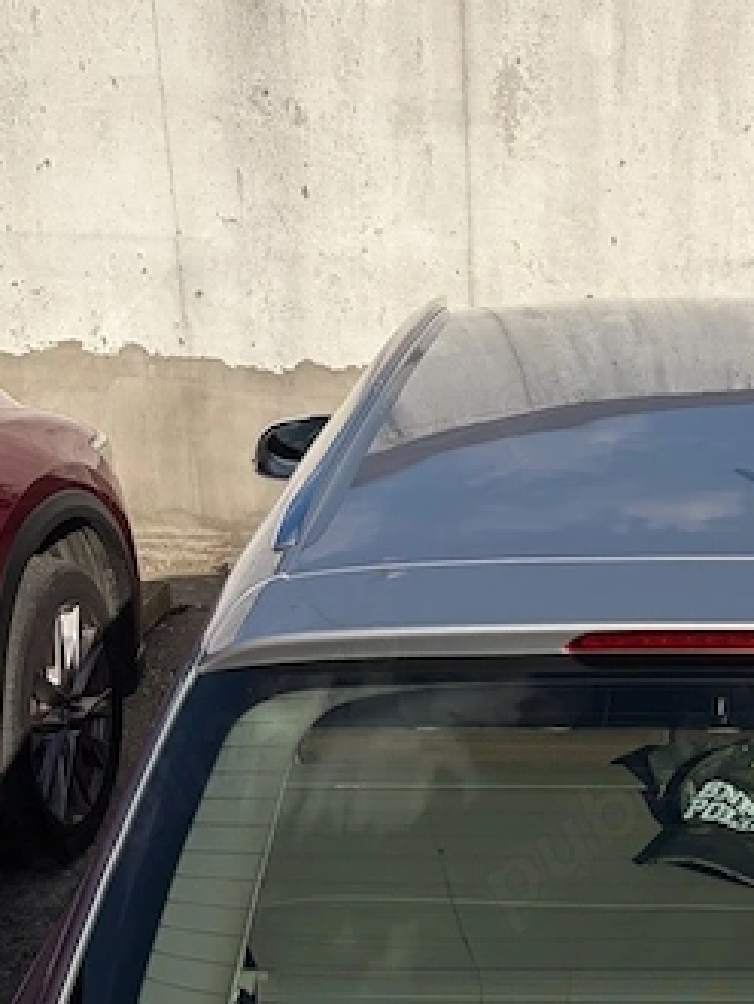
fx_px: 1827
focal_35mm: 63
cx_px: 800
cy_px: 840
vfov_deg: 29.8
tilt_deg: -25.0
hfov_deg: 22.2
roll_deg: -1.7
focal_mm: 5.96
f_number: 1.6
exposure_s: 1/7813
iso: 64
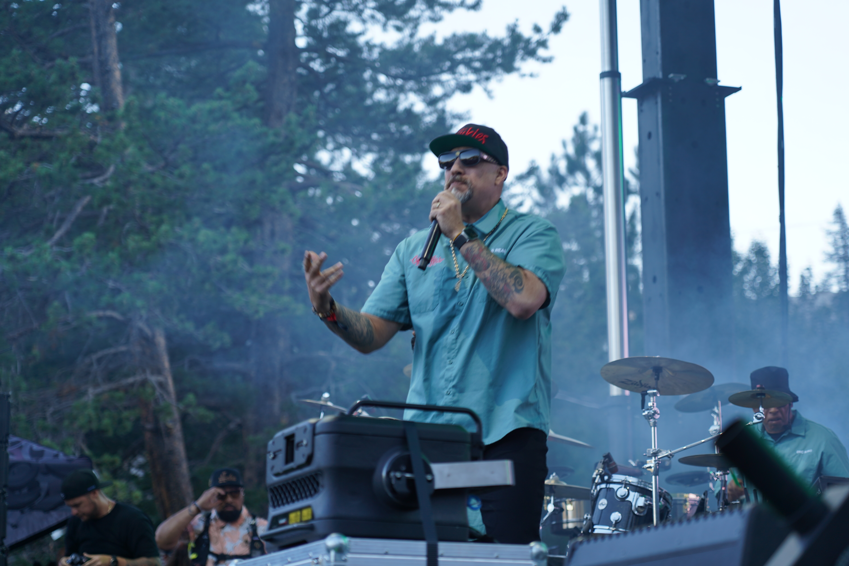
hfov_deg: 19.5
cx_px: 424
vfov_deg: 13.0
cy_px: 283
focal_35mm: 105
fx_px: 2476
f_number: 4
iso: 160
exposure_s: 1/125
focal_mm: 105
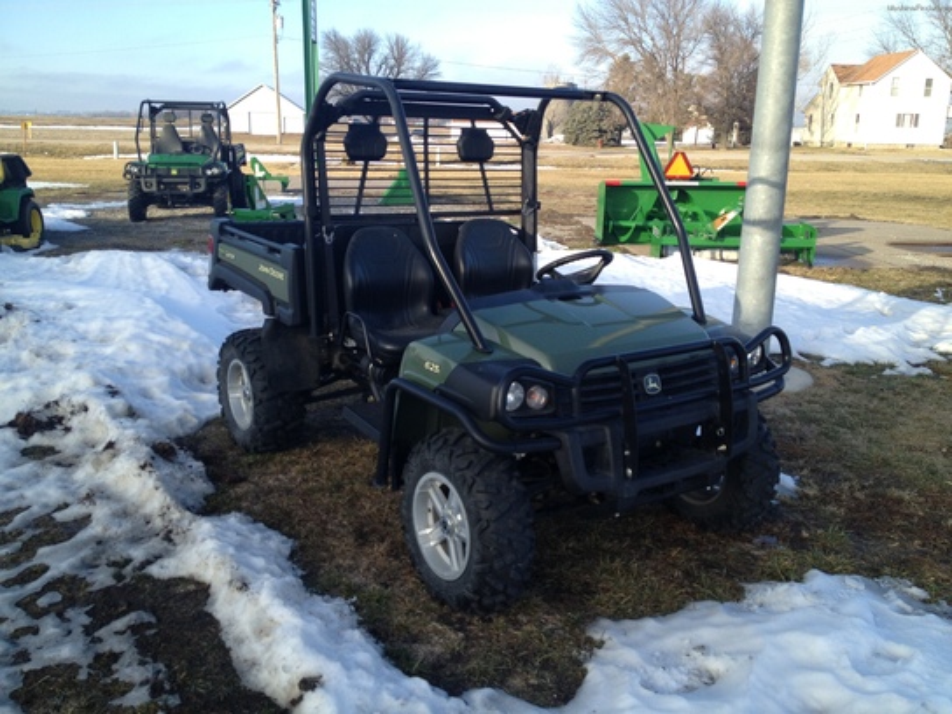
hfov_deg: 52.6
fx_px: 963
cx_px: 476
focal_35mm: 35
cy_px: 357
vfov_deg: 40.7
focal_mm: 4.28
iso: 50
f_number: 2.4
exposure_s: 1/502
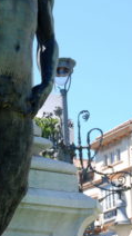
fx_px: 718
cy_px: 130
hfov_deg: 10.4
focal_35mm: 115
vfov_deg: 18.6
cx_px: 12
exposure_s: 1/125
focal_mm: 31
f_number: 5.6
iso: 100
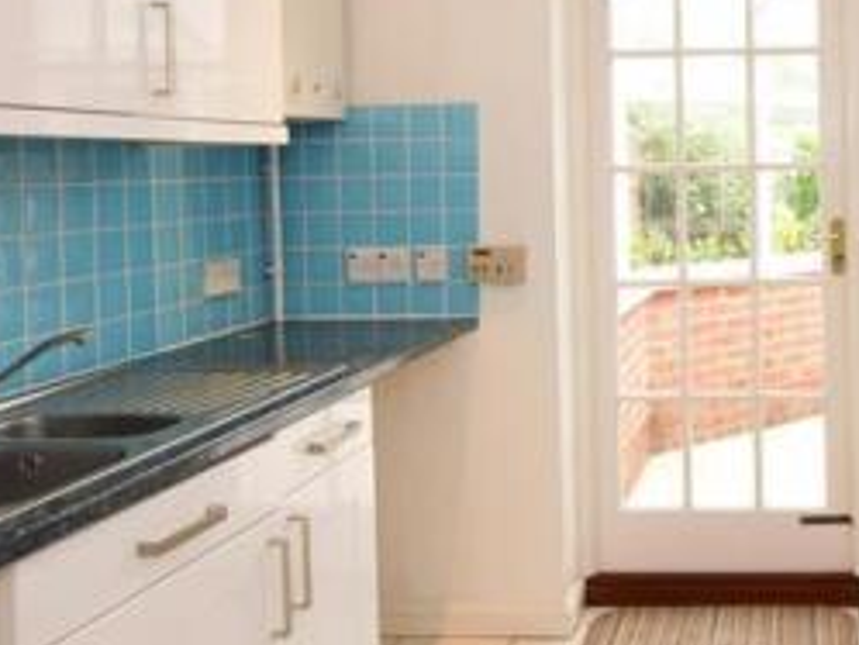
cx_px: 756
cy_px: 157
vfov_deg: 36.8
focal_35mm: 38
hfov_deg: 44.9
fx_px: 943
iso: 400
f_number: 22
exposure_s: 1/8
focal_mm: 10
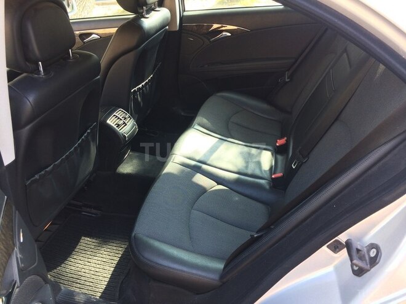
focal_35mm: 29
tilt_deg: -32.9
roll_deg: +4.5
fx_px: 340
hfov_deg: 61.7
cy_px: 152
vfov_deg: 48.2
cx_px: 203
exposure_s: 1/50
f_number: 2.2
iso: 40
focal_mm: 4.15
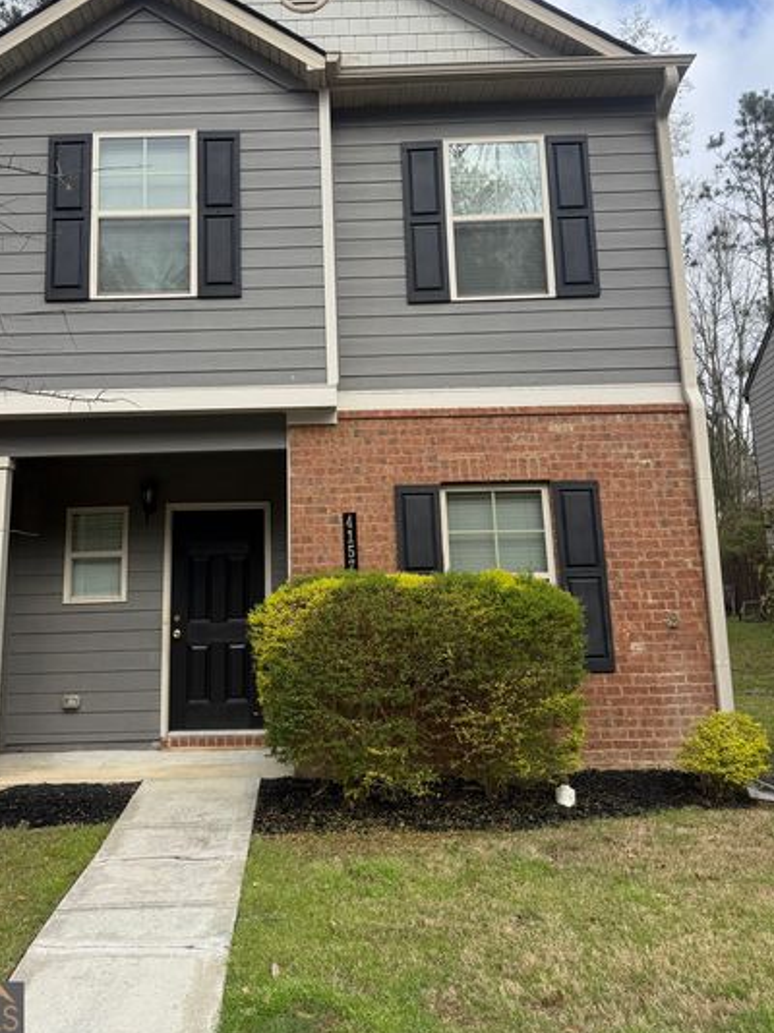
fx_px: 895
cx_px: 313
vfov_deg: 59.4
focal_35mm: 30
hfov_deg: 46.5
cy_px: 401
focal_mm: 6.76
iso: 100
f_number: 1.78
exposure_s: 1/2611
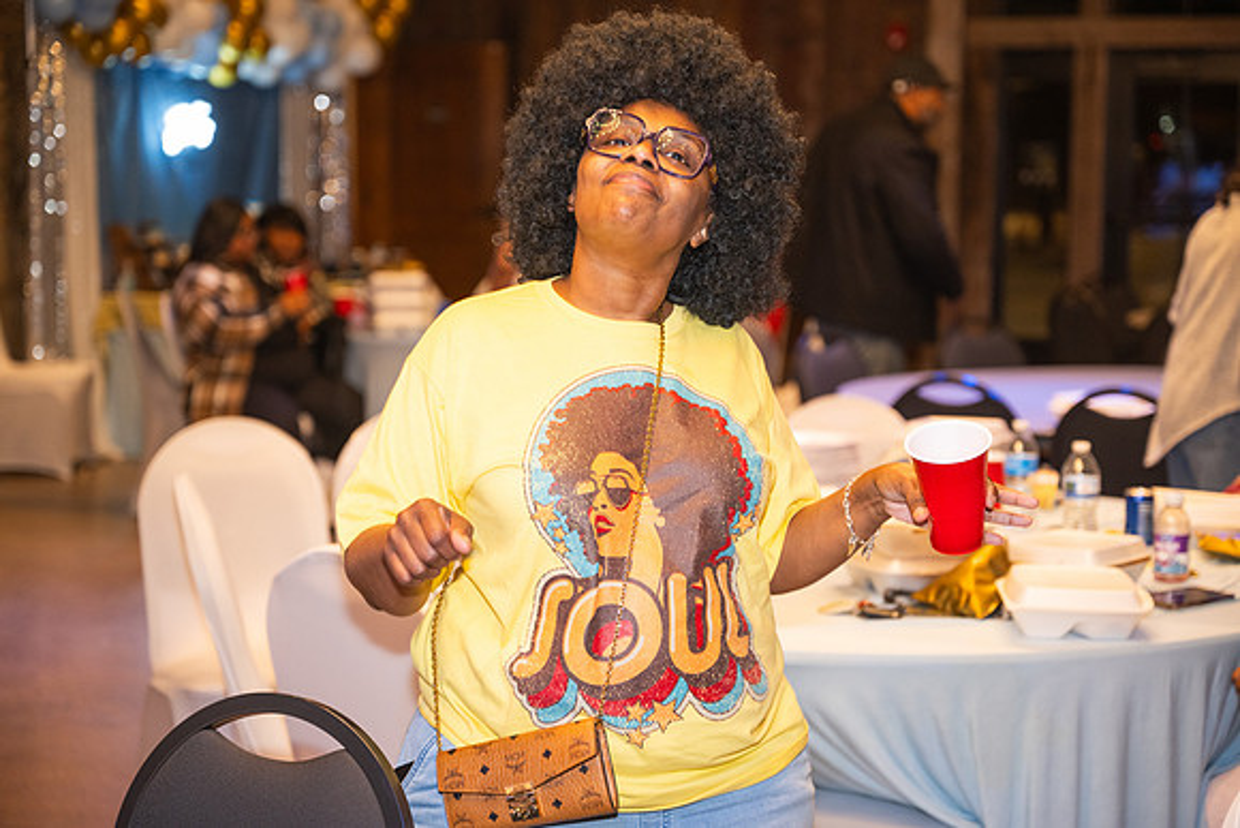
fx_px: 2412
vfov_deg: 19.5
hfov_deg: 28.8
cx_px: 620
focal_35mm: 70
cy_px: 414
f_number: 2.8
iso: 1250
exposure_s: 1/125
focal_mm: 70
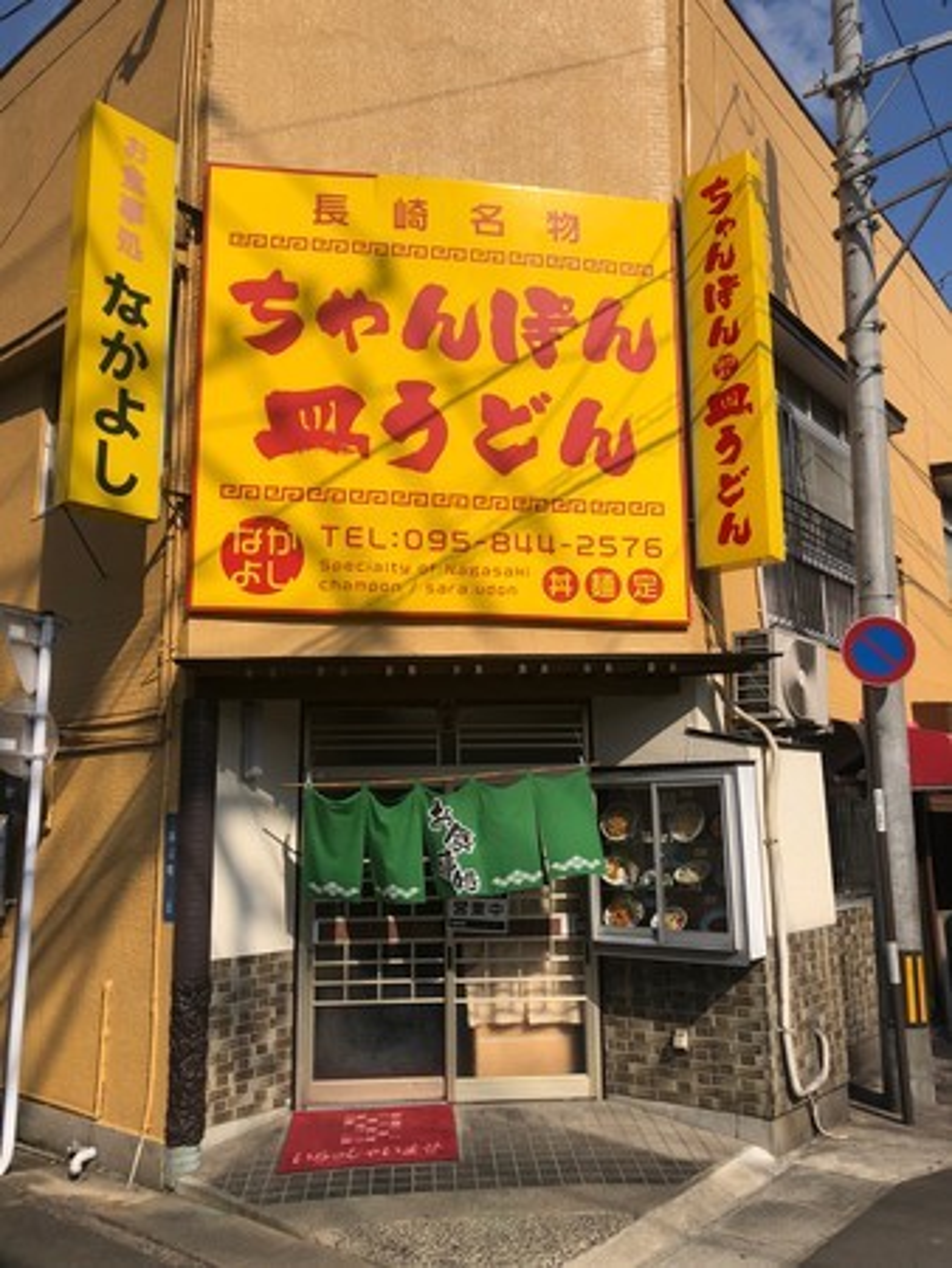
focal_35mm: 28
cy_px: 634
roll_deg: -1.8
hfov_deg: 49.8
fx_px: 1026
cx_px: 476
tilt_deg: +13.1
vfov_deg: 63.4
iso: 20
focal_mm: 3.99
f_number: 1.8
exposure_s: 1/2825
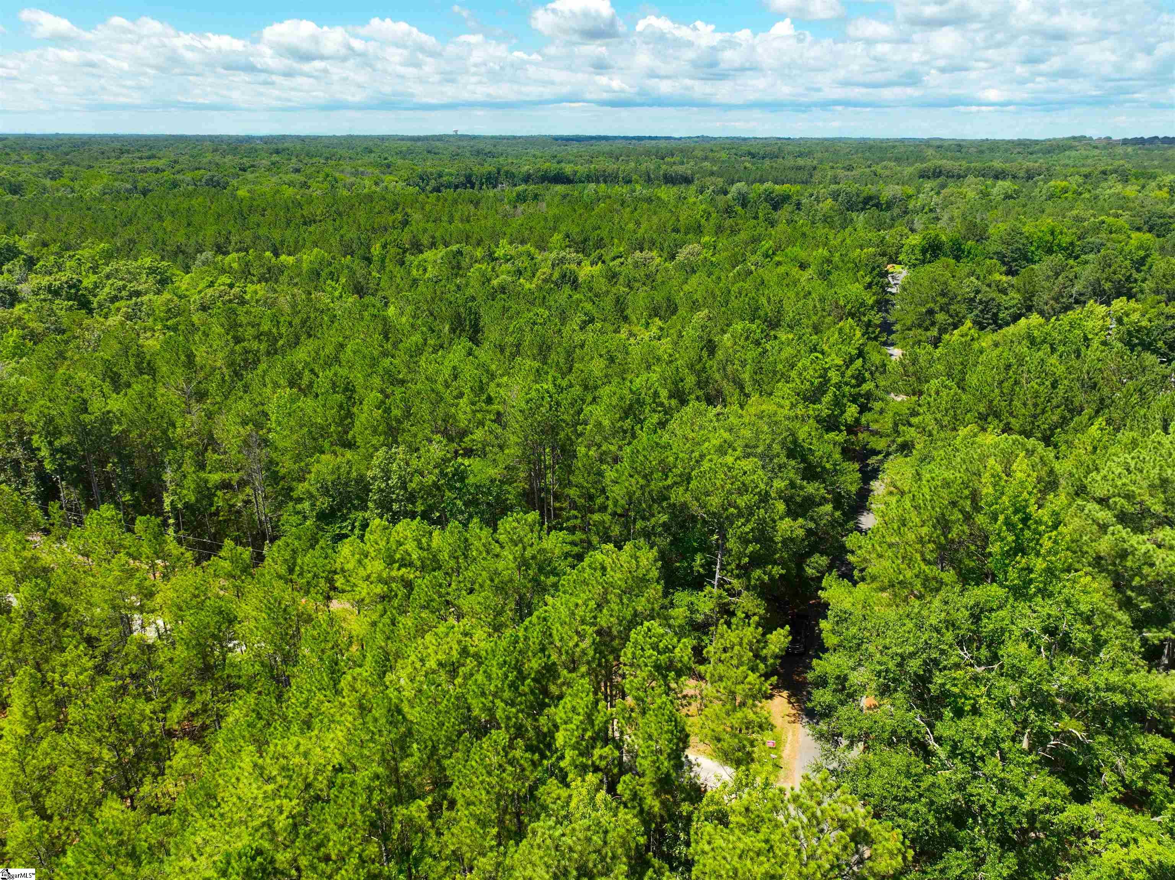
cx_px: 588
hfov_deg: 71.6
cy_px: 440
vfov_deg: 56.8
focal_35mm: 24
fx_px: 814
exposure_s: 1/200
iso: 130
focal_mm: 12.29
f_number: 2.8
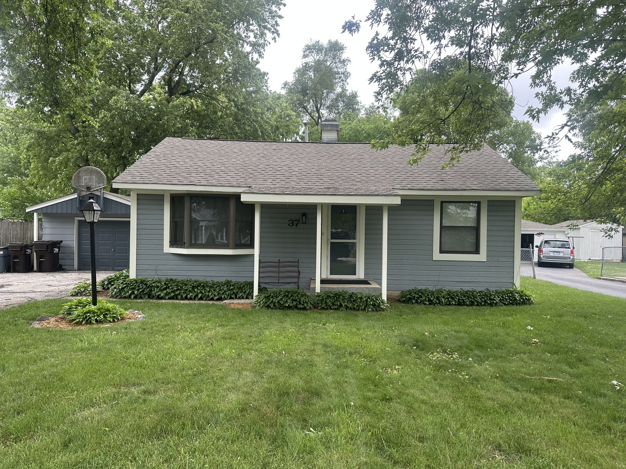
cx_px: 313
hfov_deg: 71.6
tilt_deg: -1.0
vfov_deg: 56.8
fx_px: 434
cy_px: 234
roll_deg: -1.4
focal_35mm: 24
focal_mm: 6.86
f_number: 1.78
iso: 80
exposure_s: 1/401
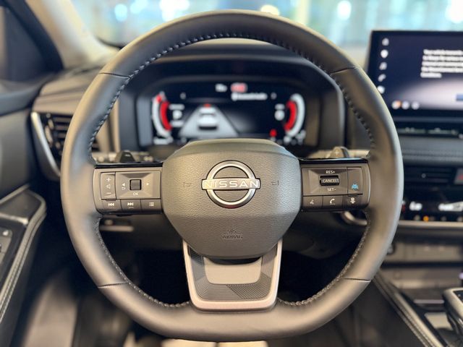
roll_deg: -0.4
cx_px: 232
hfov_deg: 71.6
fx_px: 321
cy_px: 174
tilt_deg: -23.0
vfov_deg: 56.8
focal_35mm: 24
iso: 640
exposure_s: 1/60
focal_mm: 6.76
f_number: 1.78
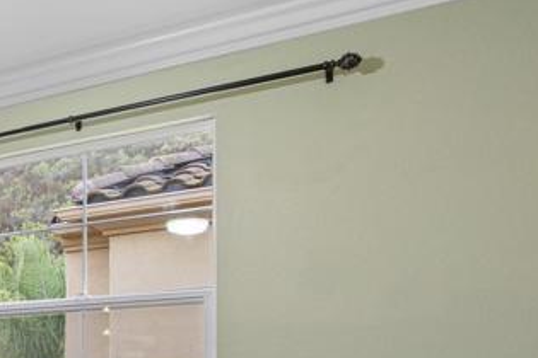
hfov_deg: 29.7
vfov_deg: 24.0
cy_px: 413
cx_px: -179
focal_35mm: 52
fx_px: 777
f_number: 8
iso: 500
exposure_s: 1/1.67
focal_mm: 16
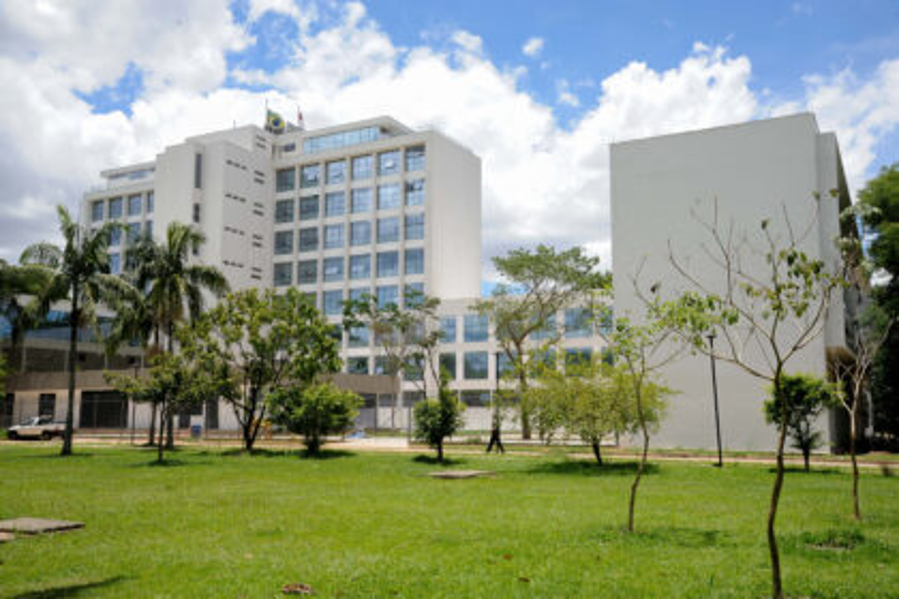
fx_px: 799
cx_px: 450
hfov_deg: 58.7
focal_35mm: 32
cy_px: 300
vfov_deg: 41.1
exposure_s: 1/200
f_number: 14
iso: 320
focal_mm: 32
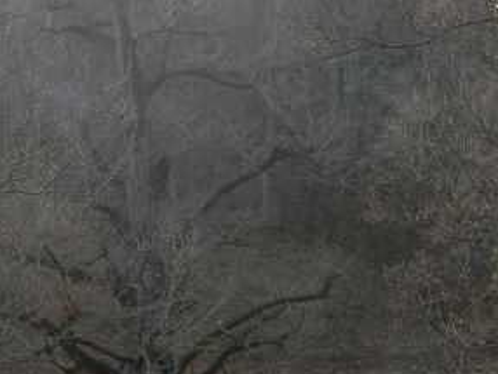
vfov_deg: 16.8
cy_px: 149
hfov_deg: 22.1
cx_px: 134
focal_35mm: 88
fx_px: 1267
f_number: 3.7
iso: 80
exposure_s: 1/287
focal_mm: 6.4
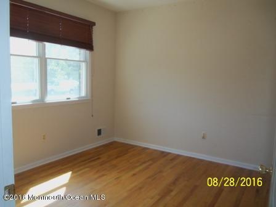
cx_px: 138
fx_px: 223
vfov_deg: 49.7
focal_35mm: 28
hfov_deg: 63.4
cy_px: 104
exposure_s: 1/40
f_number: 3.9
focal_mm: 5.1
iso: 125
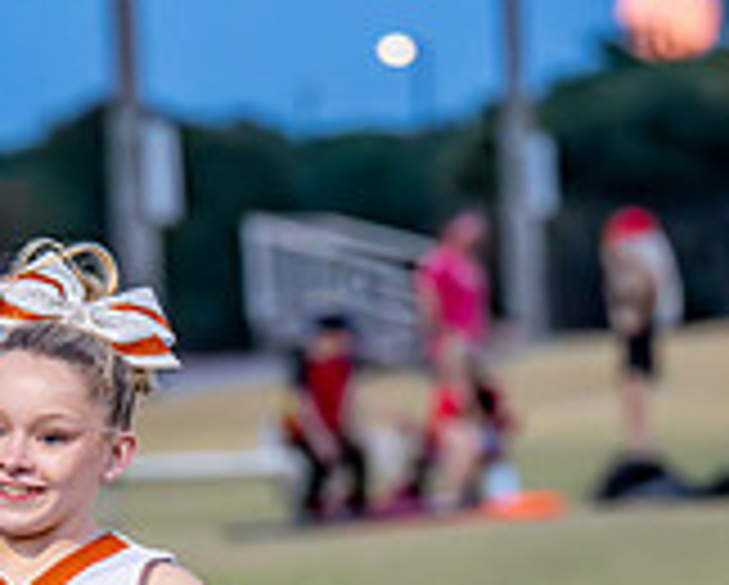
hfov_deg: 4.6
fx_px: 9008
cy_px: 900
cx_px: 148
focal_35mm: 417
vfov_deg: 3.7
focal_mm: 98
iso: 5000
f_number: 2.8
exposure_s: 1/1000
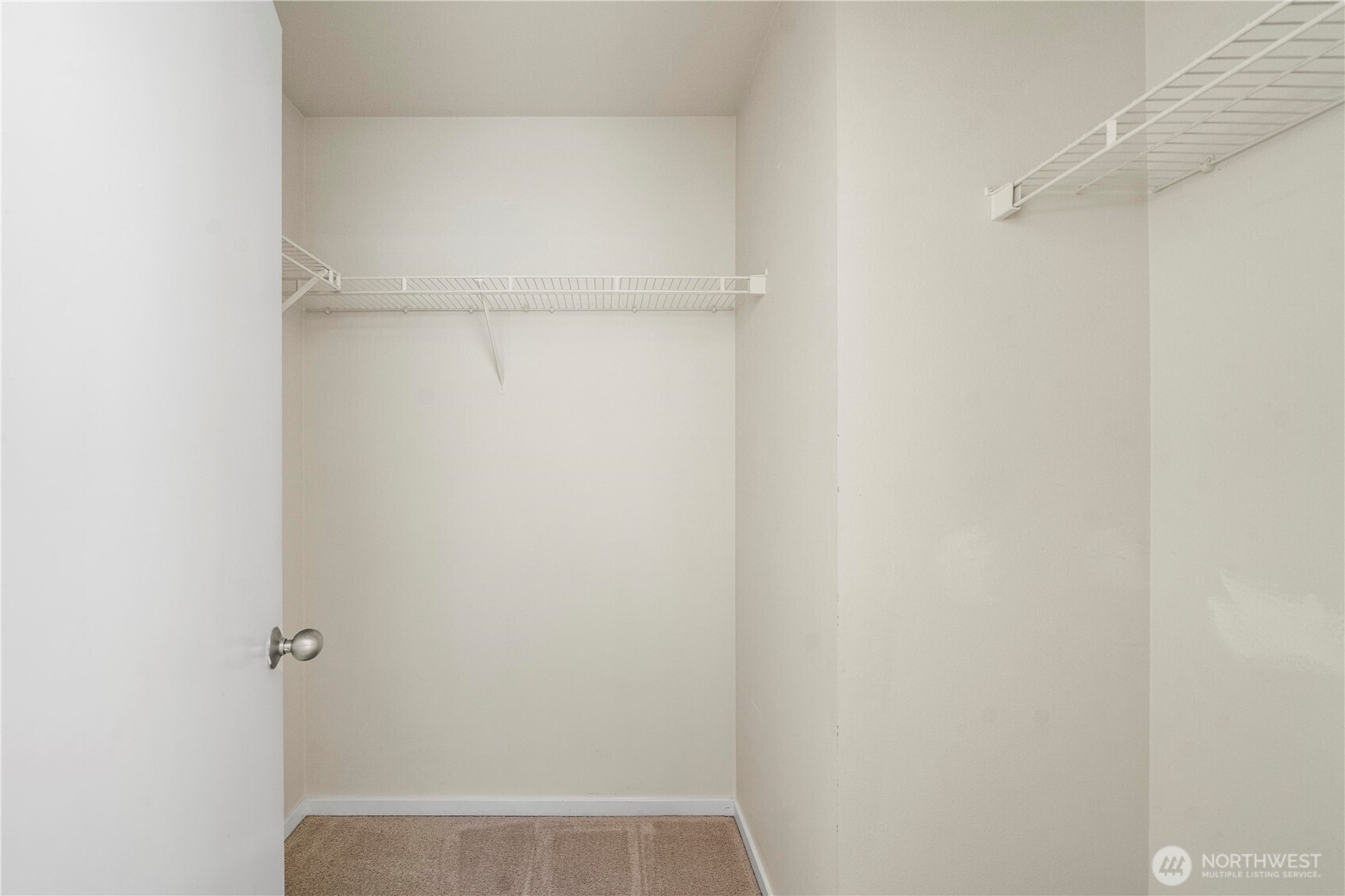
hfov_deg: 112.6
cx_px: 672
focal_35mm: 12
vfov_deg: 90.0
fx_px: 448
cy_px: 448
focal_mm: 12
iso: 800
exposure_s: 1/30
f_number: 6.7
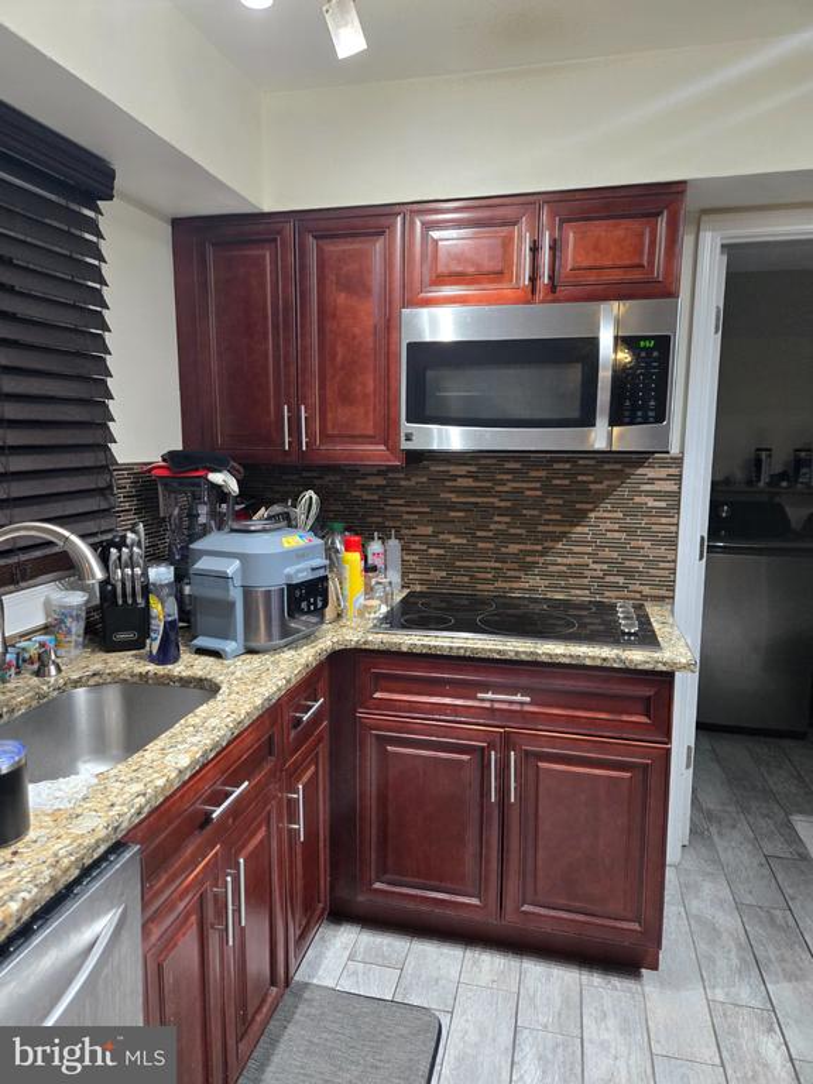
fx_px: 720
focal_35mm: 23
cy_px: 542
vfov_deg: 73.9
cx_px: 406
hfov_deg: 58.9
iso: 640
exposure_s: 1/120
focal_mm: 5.4
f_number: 1.8
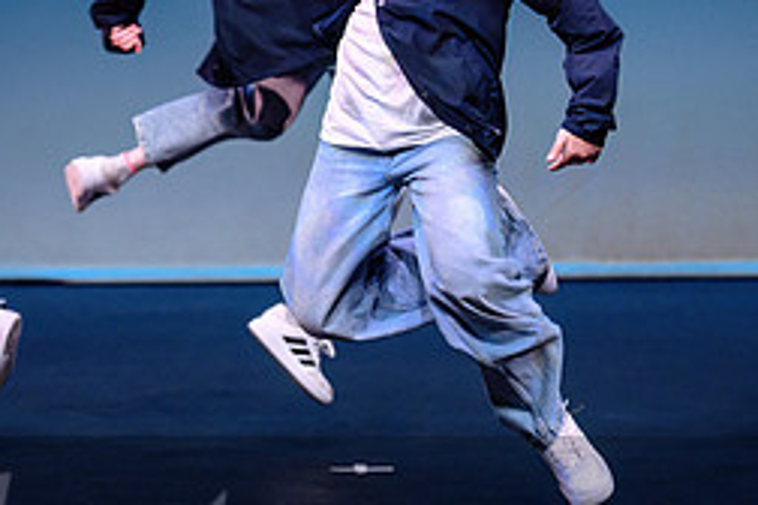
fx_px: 8632
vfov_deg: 3.4
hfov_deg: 5.0
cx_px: 382
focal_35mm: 410
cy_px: 125
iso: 1600
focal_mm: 170
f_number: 2.8
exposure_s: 1/640
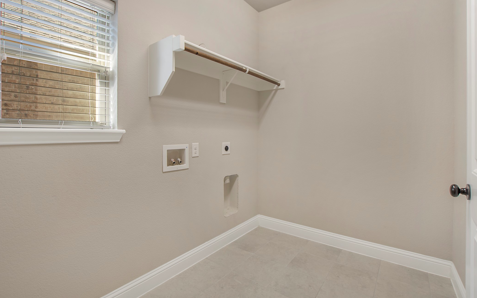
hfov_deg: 97.8
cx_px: 233
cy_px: 134
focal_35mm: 16
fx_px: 208
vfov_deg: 71.1
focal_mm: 10
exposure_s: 1/50
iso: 100
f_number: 5.6
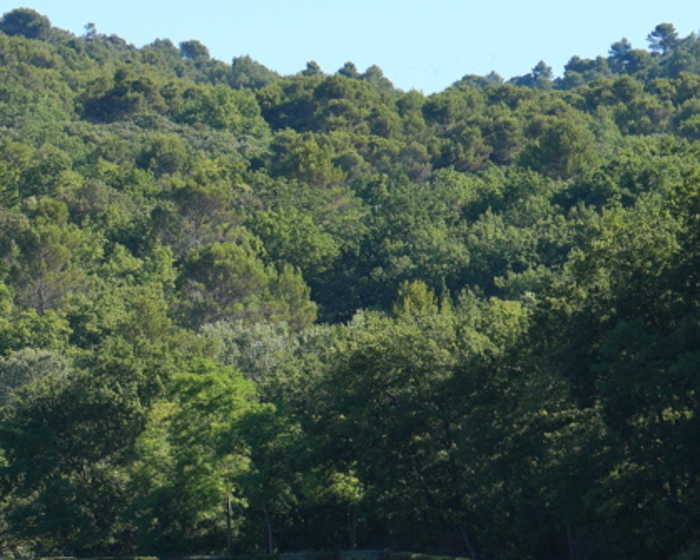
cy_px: 498
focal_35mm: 339
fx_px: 7022
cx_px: 231
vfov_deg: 4.6
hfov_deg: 5.7
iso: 200
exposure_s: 1/400
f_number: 6.3
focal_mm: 91
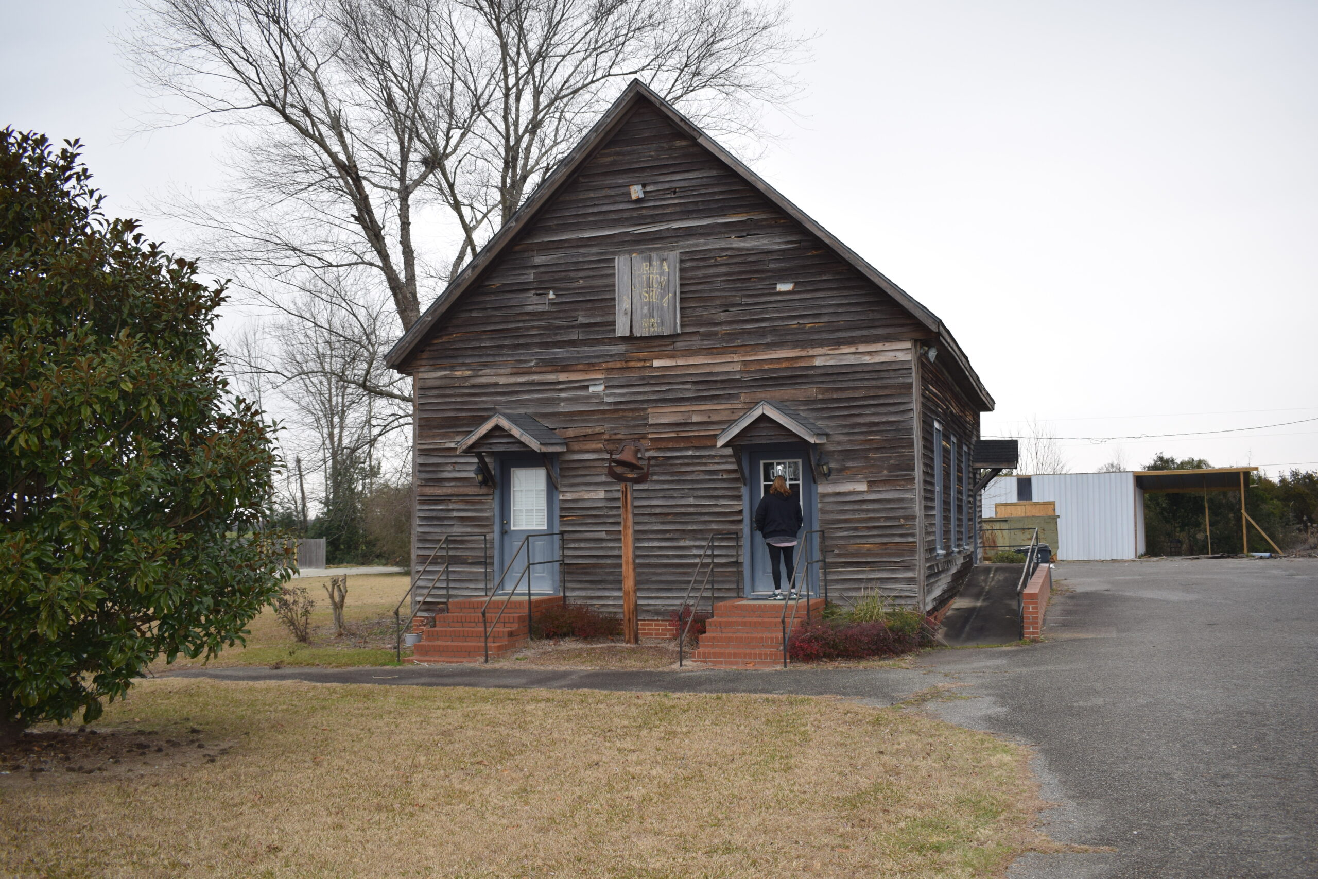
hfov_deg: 57.2
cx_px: 659
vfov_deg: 40.0
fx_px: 1208
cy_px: 440
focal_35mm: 33
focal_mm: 22
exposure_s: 1/125
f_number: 5.6
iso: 280
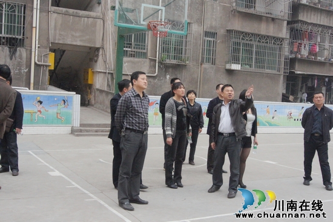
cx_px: 166
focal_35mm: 42
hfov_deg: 46.4
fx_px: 388
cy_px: 111
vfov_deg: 31.9
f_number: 11
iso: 3200
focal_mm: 28
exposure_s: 1/640
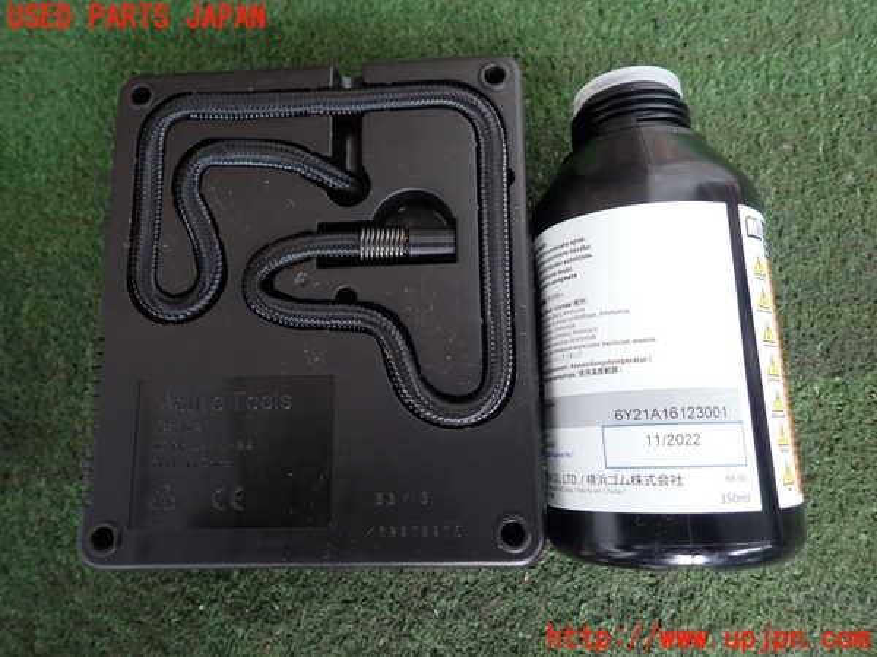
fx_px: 633
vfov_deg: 54.9
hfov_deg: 69.4
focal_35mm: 25
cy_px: 328
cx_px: 438
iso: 200
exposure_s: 1/30
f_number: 2
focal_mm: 4.5
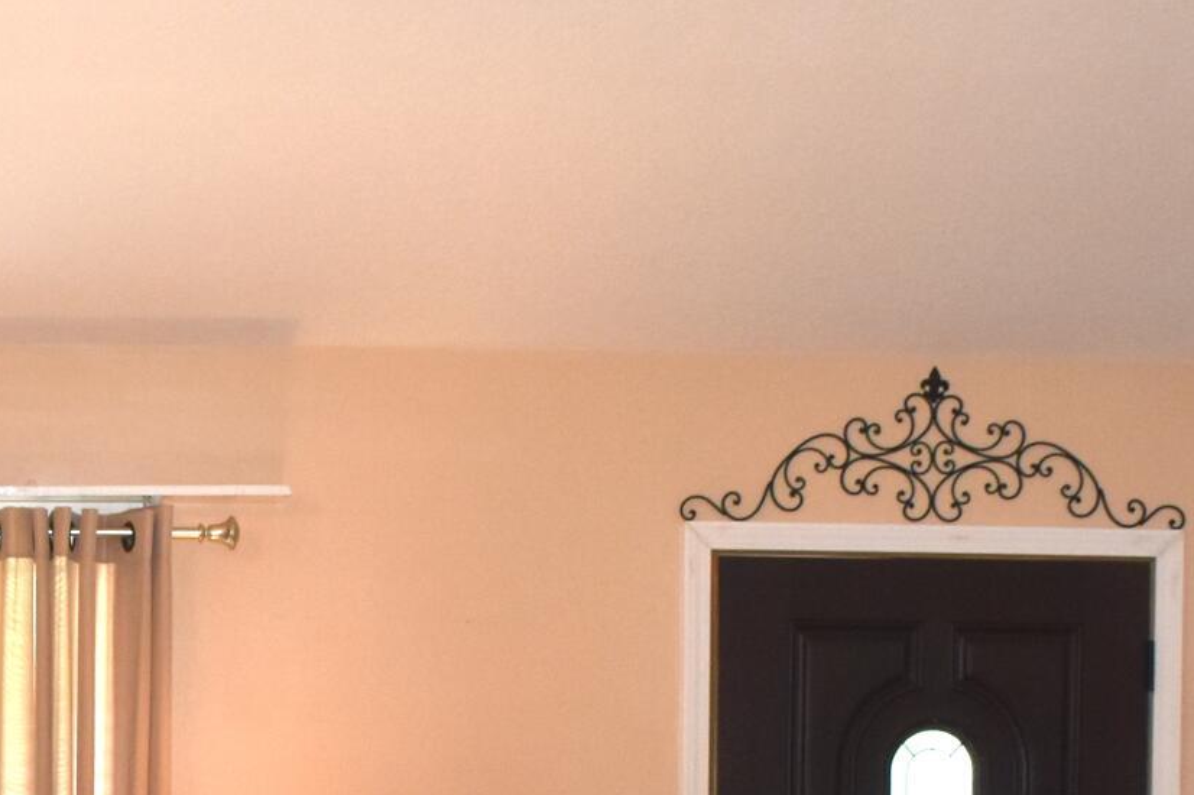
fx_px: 3614
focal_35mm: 109
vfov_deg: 12.1
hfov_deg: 18.4
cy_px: 1097
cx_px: 78
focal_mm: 20
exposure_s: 1/200
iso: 640
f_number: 5
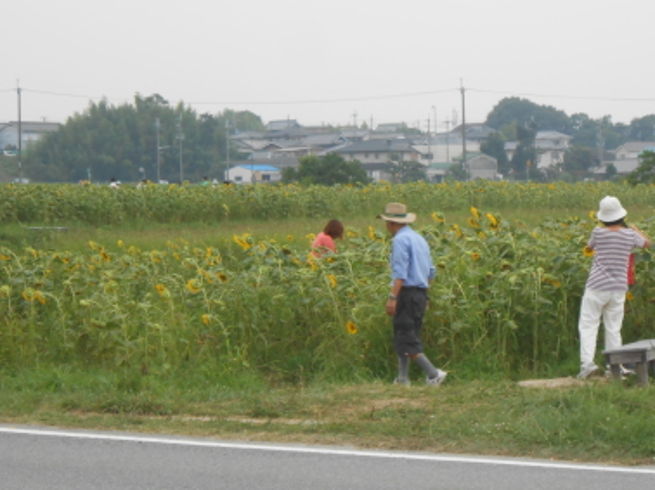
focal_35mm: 139
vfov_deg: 10.7
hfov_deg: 14.2
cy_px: 190
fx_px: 2628
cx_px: 360
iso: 160
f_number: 5
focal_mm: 18.7
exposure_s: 1/500
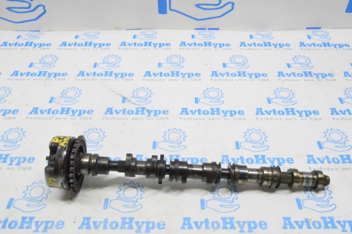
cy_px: 117
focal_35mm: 36
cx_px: 176
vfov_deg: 36.8
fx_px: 352
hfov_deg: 53.2
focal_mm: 24
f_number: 20
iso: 6400
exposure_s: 1/20
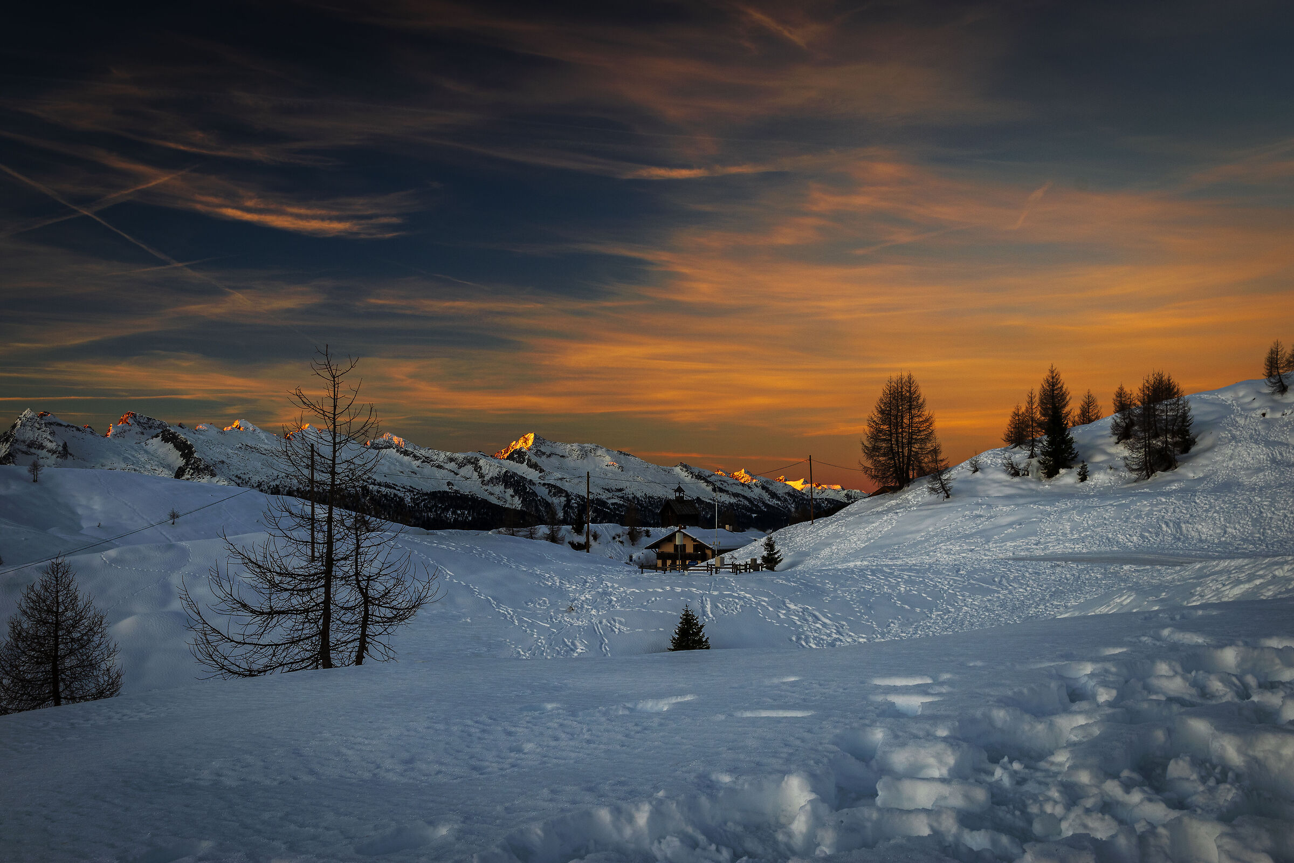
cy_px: 432
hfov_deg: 49.6
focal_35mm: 39
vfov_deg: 34.2
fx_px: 1402
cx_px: 647
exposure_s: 1/3
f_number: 14
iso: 100
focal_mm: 26
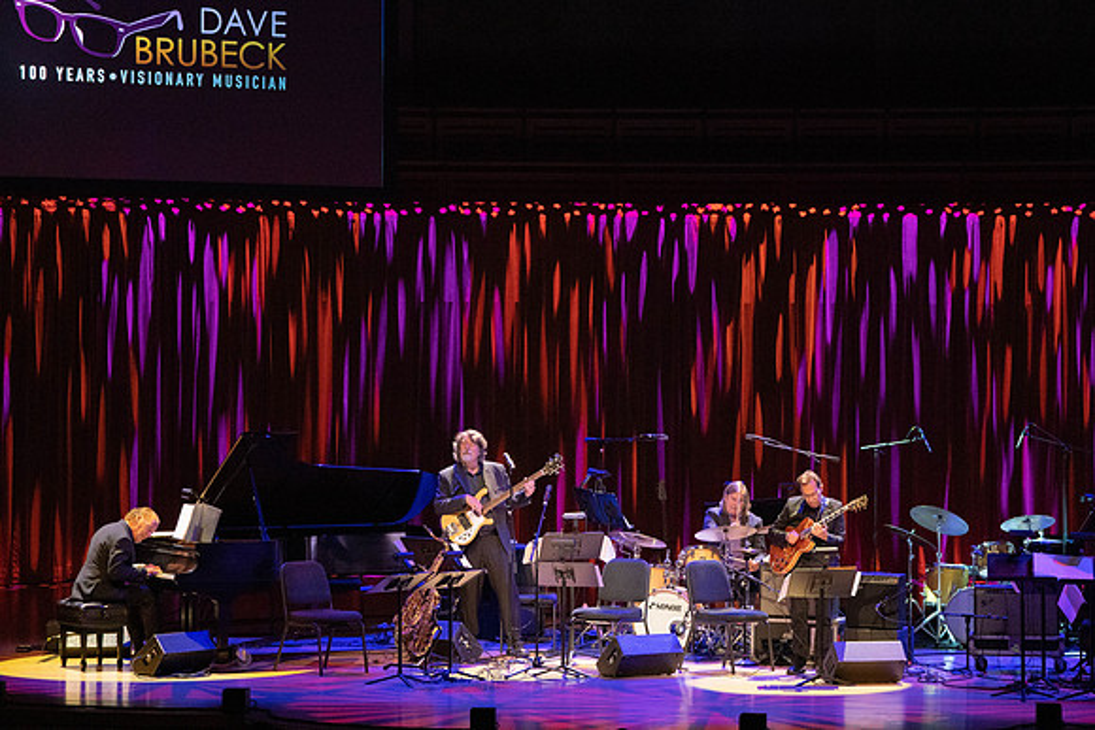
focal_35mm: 135
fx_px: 4107
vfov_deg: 10.2
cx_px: 548
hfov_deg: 15.2
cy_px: 365
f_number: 6.3
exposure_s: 1/250
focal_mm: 135
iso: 8000
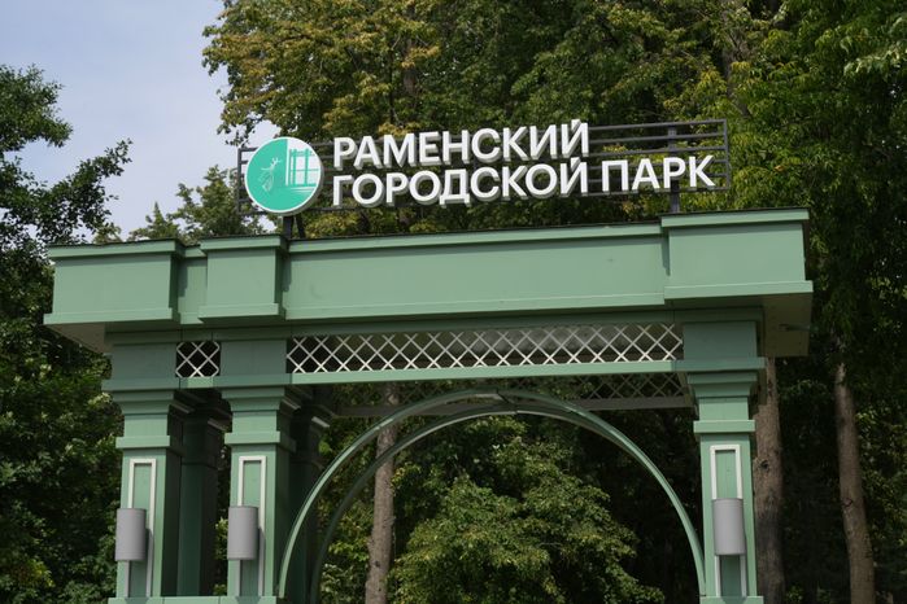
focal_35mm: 65
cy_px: 302
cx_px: 454
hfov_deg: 31.0
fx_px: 1638
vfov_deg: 20.9
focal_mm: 65
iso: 160
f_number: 14
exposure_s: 1/250
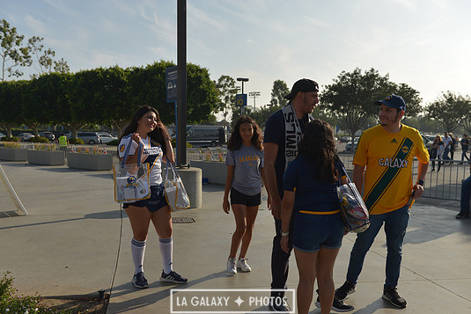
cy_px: 169
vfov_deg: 34.2
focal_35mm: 39
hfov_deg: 49.5
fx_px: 510
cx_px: 232
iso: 200
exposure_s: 1/2500
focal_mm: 36
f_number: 4.5
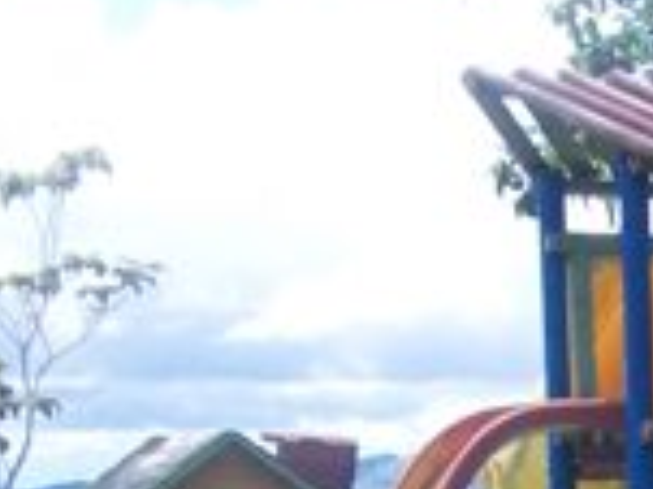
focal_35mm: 136
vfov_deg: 10.2
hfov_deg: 13.3
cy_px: 913
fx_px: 2563
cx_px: 1124
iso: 80
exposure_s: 1/250
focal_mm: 5.7
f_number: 5.5
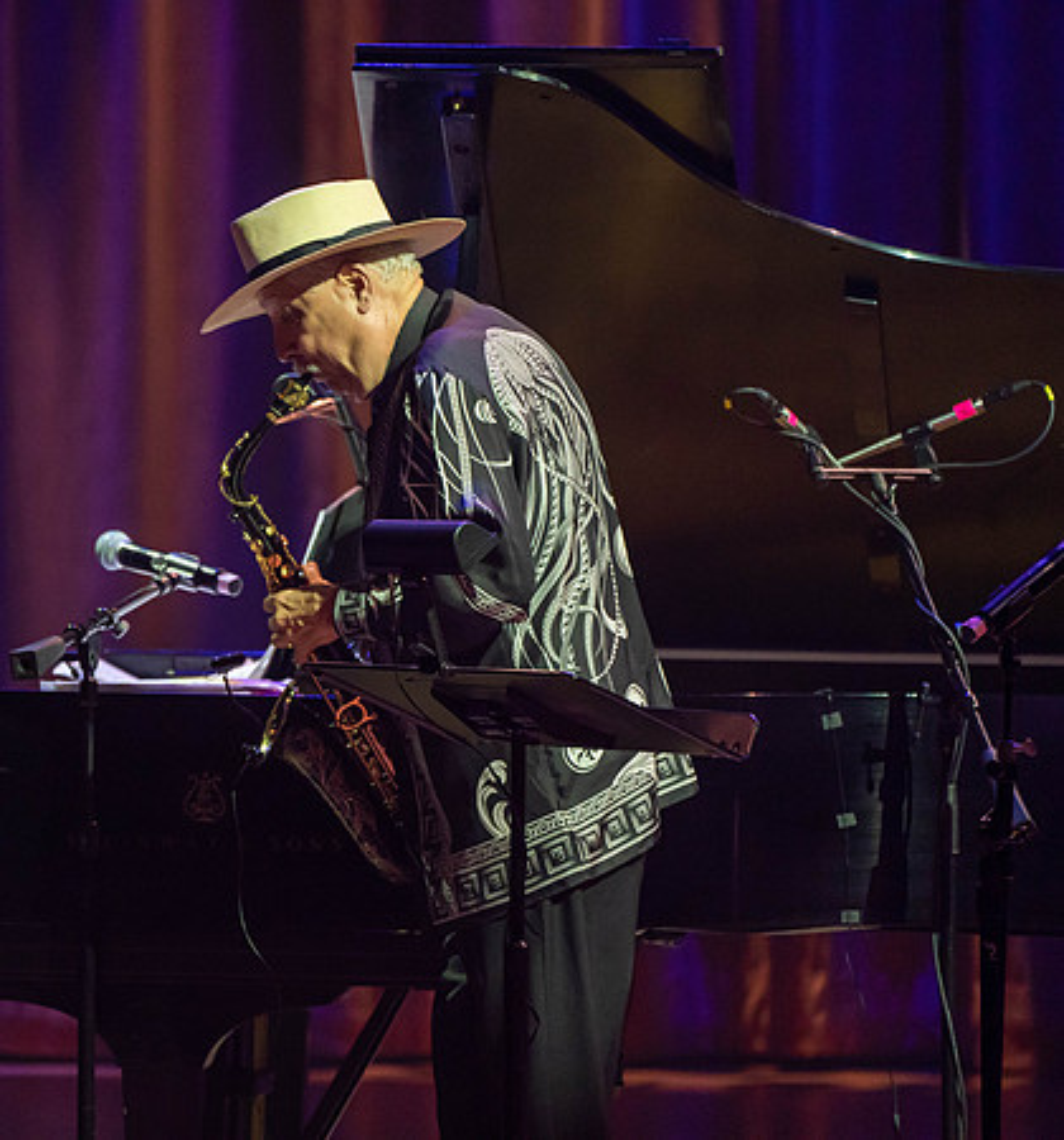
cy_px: 570
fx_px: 18141
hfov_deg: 3.4
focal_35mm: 503
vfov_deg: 3.6
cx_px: 209
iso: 3200
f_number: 5.6
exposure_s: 1/250
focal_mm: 382
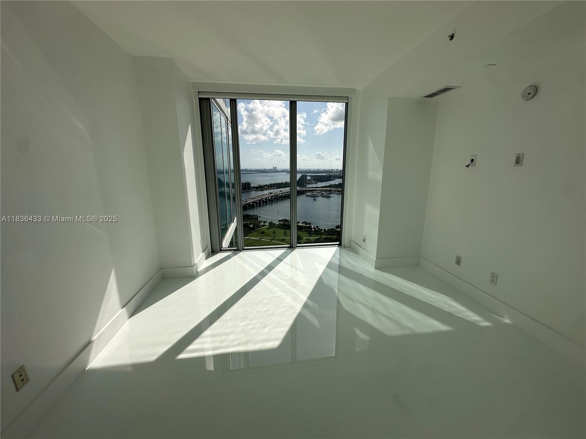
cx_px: 293
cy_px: 220
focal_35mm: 14
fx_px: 237
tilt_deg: -12.2
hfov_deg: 102.1
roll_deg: +0.0
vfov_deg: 85.7
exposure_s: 1/4292
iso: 50
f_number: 2.2
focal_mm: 2.22
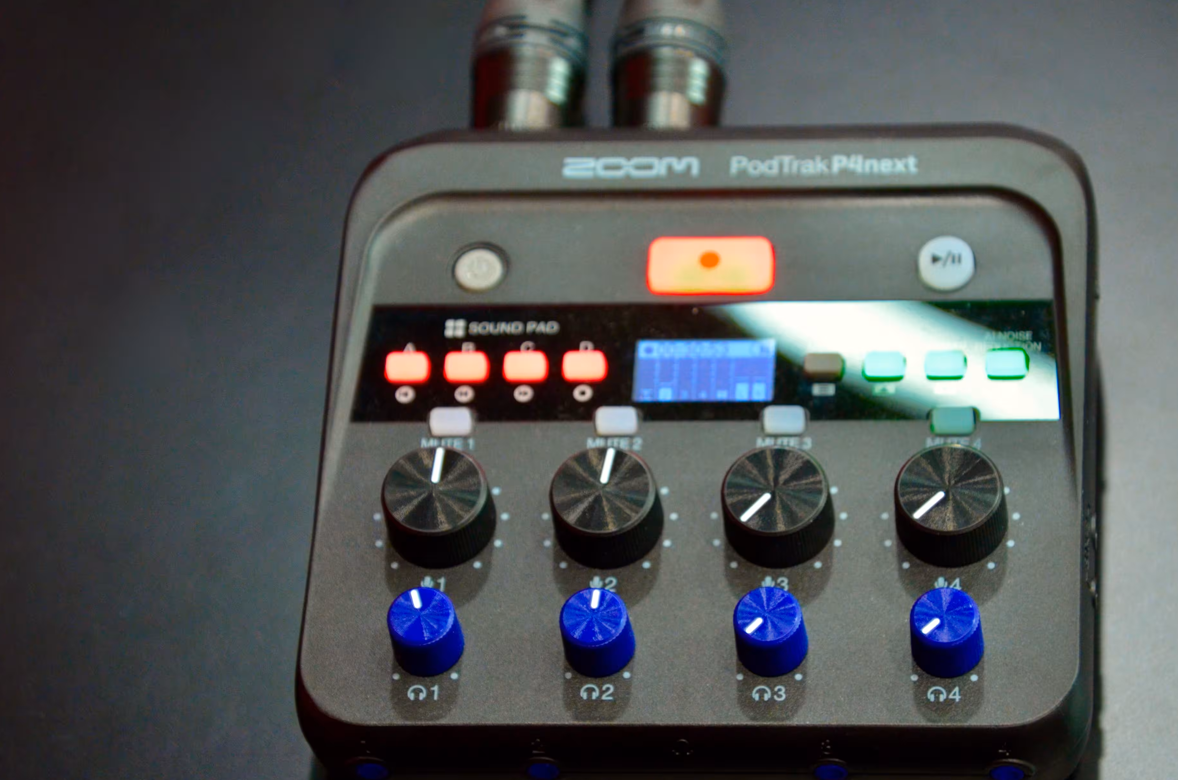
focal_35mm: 141
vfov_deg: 9.7
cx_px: 663
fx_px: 4604
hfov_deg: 14.6
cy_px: 439
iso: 1100
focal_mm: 70
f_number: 4.8
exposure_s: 1/30
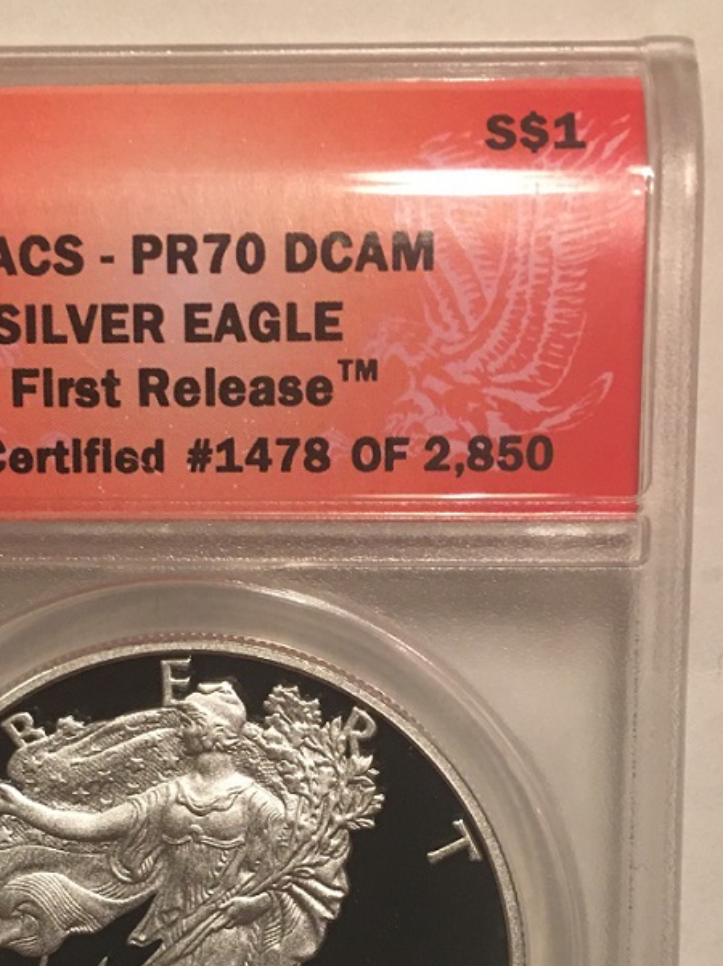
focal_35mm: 45
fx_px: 1255
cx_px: 191
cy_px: 721
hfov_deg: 31.6
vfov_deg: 40.9
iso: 100
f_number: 2.2
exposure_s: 1/10
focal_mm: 4.15
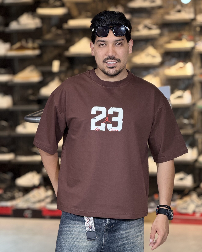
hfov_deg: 12.2
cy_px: 132
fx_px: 942
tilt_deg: -5.4
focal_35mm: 126
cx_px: 101
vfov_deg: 15.3
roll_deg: +1.3
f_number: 2.8
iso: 200
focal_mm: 15.66
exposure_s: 1/100
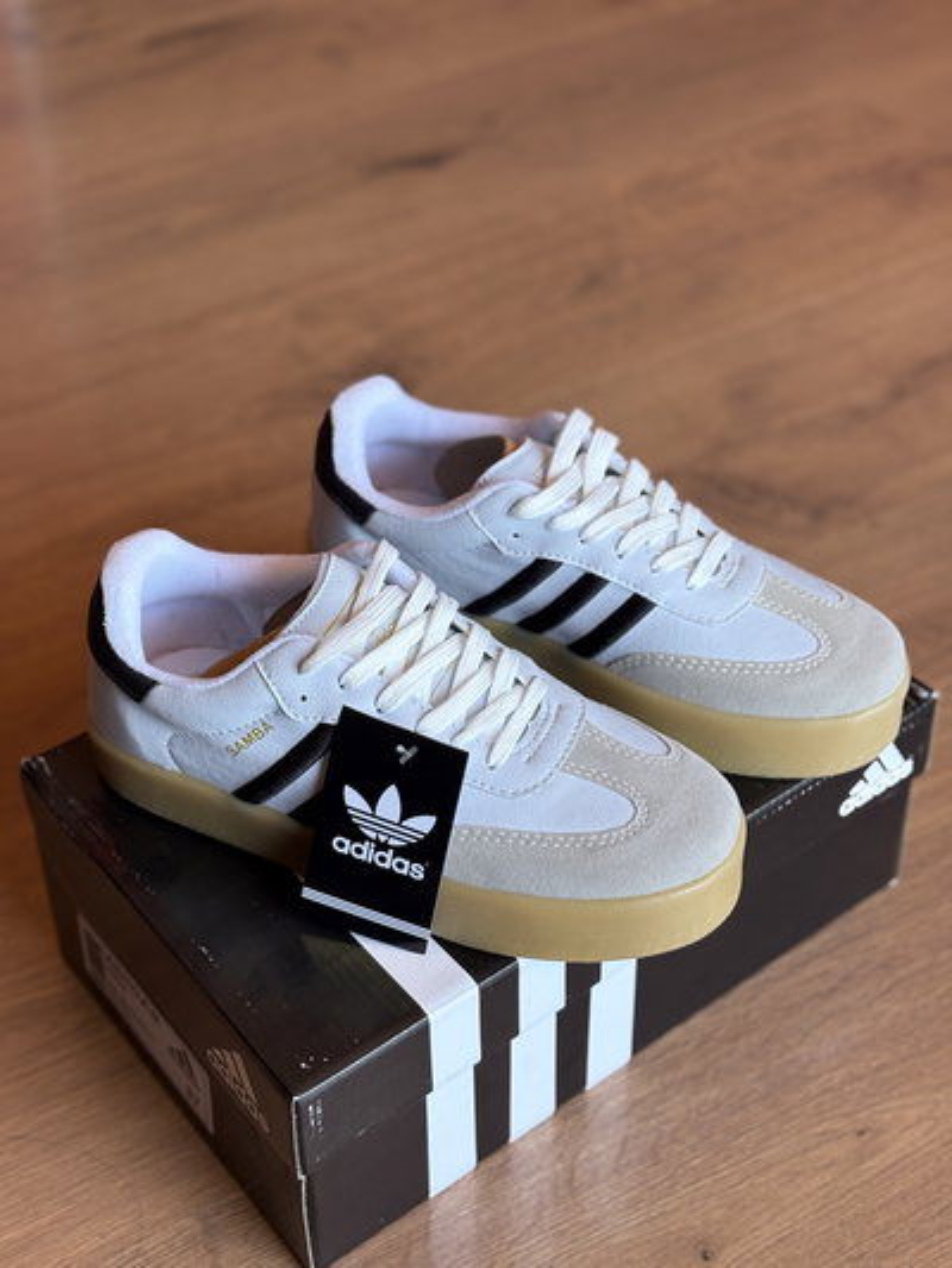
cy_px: 634
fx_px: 1906
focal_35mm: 52
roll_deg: +0.3
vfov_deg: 36.8
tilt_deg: -41.0
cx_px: 476
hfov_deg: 28.0
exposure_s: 1/75
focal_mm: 5.96
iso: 50
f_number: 1.6
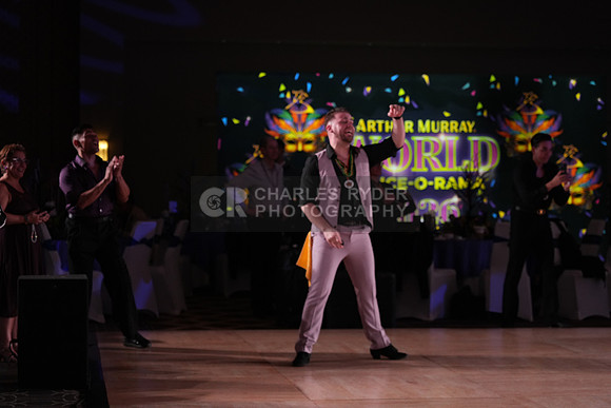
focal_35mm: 95
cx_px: 306
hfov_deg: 21.5
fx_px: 1613
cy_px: 204
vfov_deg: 14.4
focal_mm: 95
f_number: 4
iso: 2000
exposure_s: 1/400
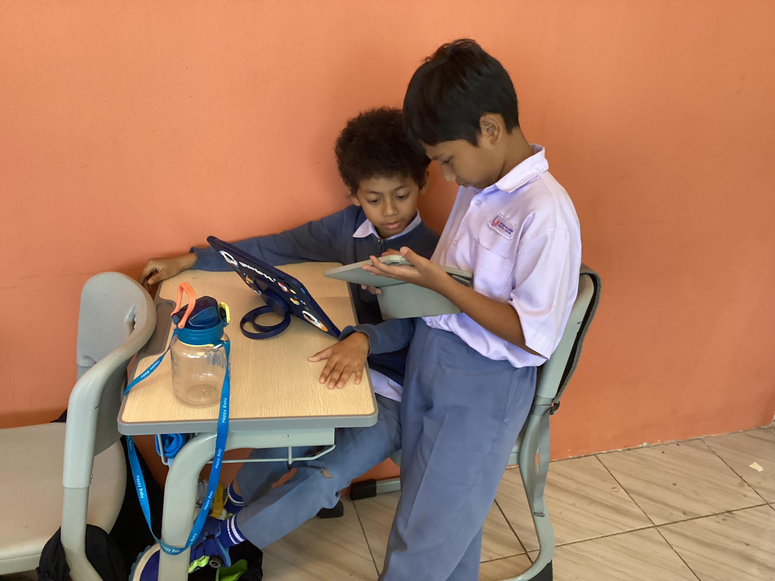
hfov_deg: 58.4
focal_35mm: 31
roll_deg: -2.3
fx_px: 694
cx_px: 388
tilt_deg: -25.1
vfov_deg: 45.4
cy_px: 290
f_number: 2.4
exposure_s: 1/60
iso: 320
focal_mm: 3.3
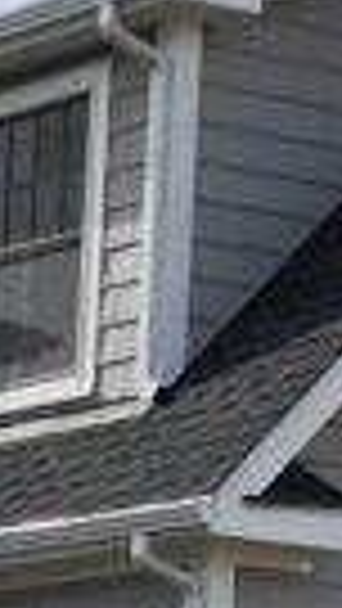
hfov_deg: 4.9
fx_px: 3738
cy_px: 1126
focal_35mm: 232
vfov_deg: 8.9
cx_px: -801
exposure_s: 1/1736
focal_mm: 3.99
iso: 20
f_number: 1.8
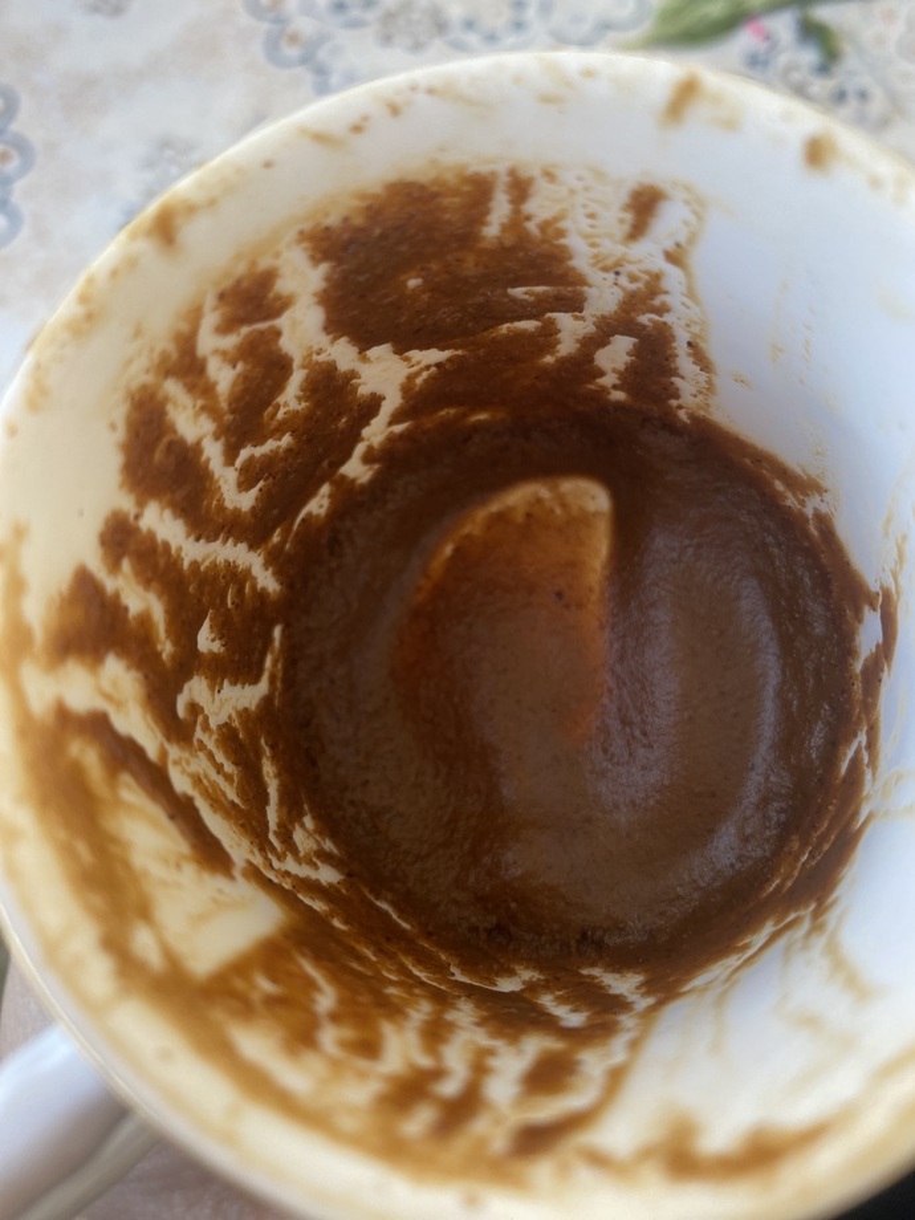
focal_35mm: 25
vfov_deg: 69.4
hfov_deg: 54.9
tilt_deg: -68.6
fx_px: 881
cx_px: 458
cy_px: 610
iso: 100
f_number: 1.8
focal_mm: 4.25
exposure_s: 1/121
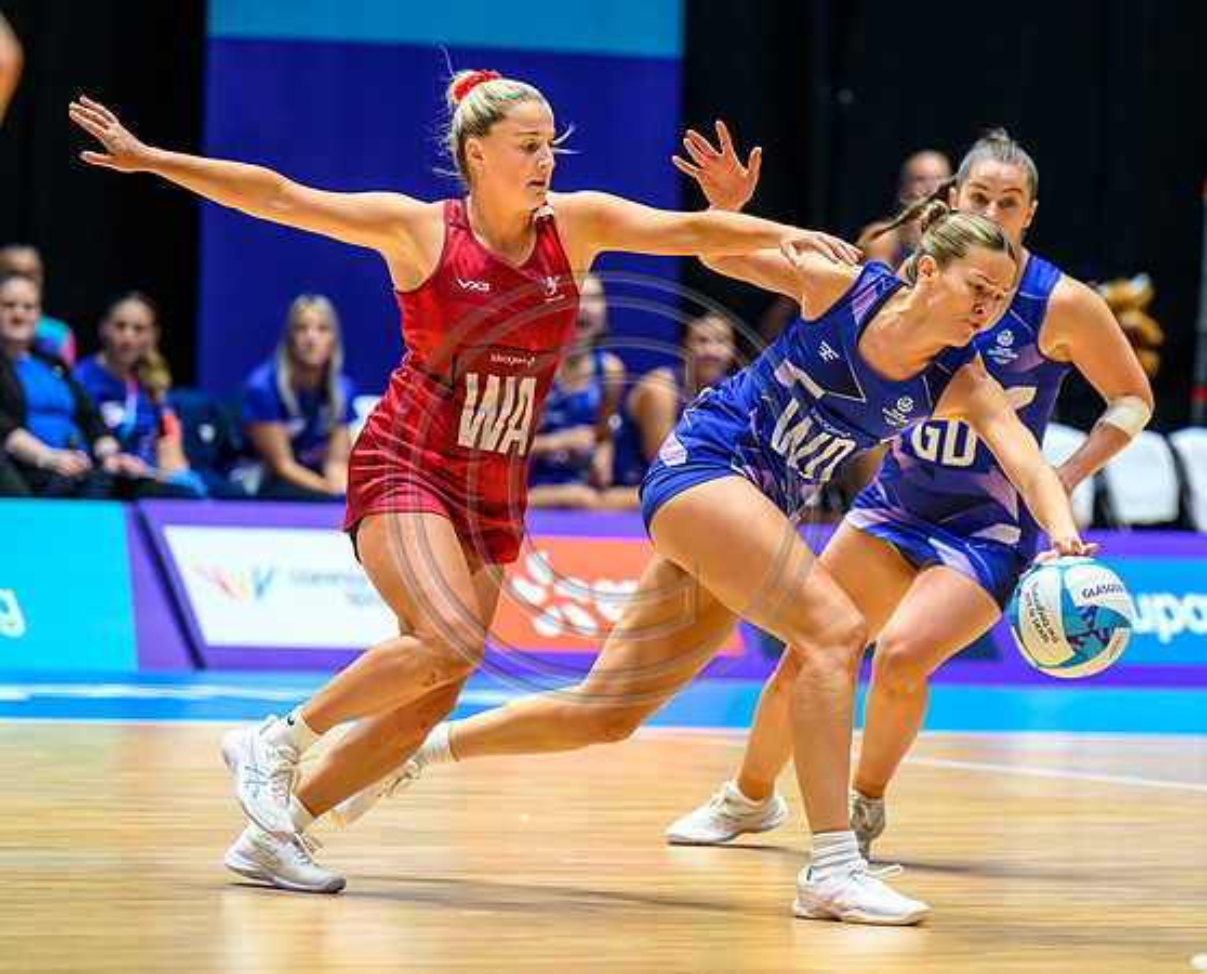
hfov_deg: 6.6
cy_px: 466
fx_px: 10413
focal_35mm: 291
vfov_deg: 5.4
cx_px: 685
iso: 4000
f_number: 4
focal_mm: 230
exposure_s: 1/1600
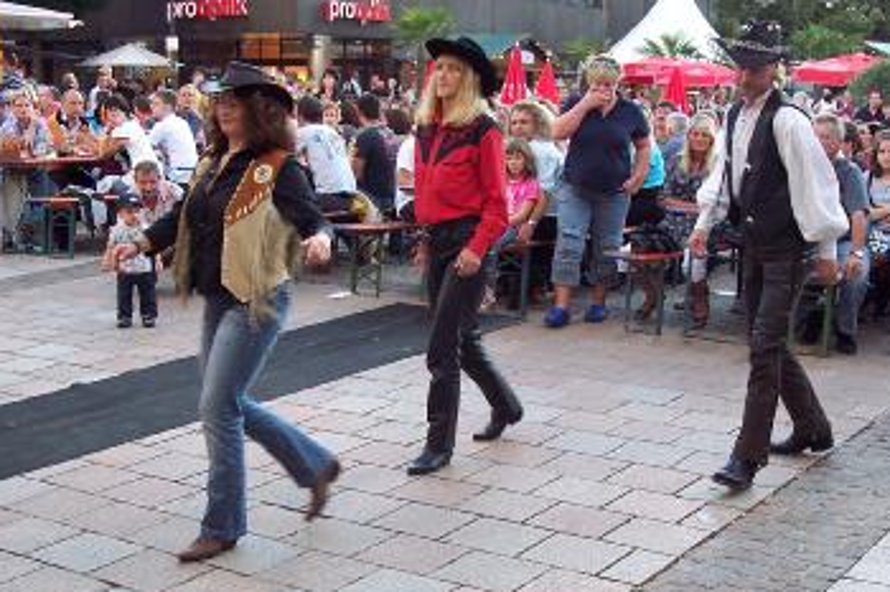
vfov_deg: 23.3
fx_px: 1433
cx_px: 425
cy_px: 375
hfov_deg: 34.5
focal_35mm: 58
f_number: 3.4
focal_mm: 8
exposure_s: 1/60
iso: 100
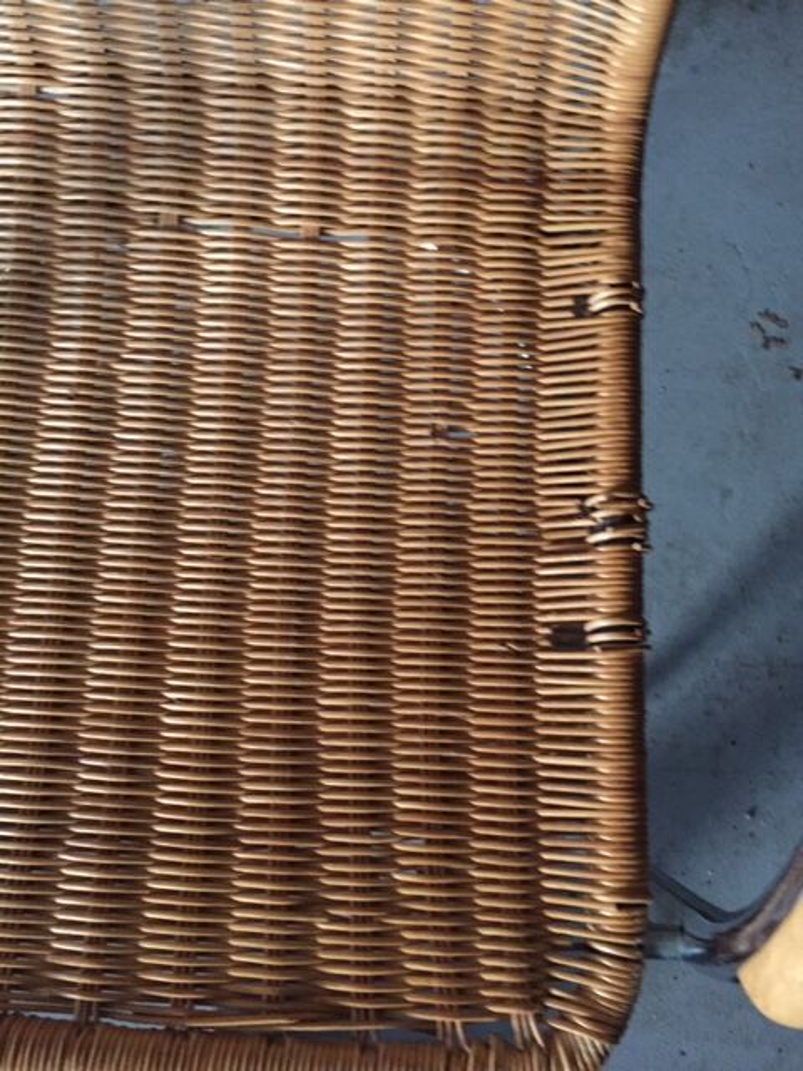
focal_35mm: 29
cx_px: 402
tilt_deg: -78.4
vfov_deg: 61.7
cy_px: 536
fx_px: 897
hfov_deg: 48.2
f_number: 2.2
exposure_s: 1/17
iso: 500
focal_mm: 4.15
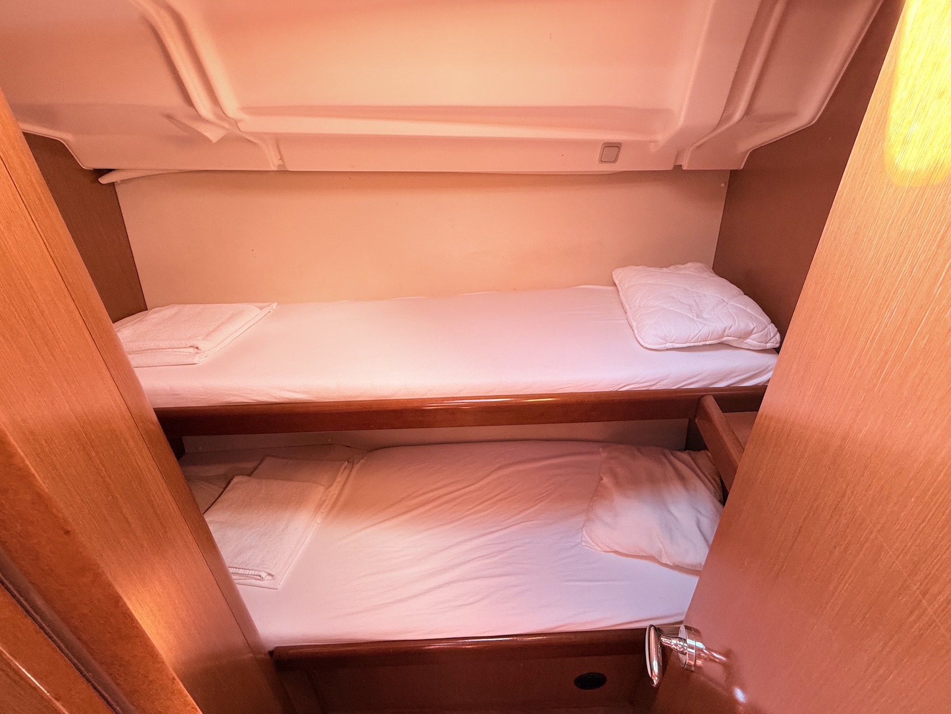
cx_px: 476
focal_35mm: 14
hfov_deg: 102.1
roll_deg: +2.3
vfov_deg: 85.7
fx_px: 385
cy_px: 357
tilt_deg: -26.1
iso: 250
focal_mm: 2.22
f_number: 2.2
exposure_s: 1/99
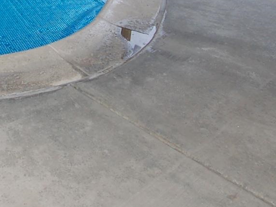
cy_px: -99
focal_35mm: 57
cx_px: -74
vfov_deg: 21.6
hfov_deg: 28.4
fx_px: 454
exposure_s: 1/250
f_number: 8
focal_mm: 10
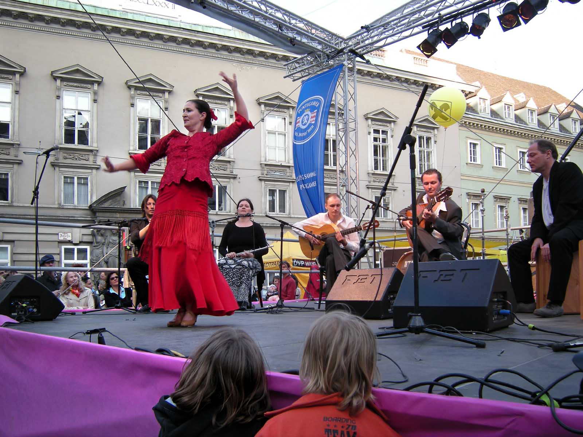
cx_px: 292
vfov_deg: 45.4
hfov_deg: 58.4
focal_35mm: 31
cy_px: 218
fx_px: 522
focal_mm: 5.3
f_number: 2.9
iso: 64
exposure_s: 1/75.2
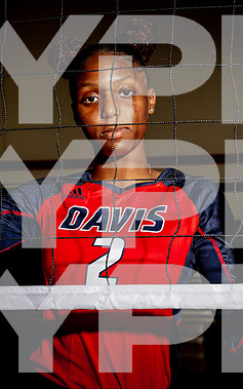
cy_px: 194
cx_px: 82
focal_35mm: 67
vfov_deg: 30.6
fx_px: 710
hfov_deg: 19.4
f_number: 6.3
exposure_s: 1/125
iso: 100
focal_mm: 43
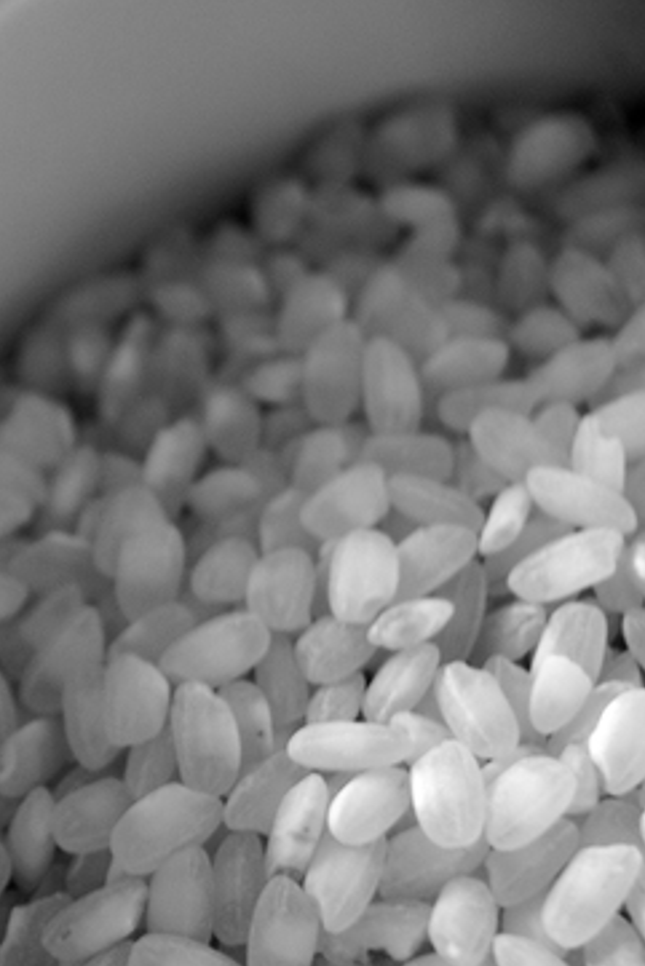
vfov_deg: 15.0
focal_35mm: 137
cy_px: 542
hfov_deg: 9.8
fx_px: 3678
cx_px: -221
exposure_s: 1/6
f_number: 8
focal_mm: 50
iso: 400
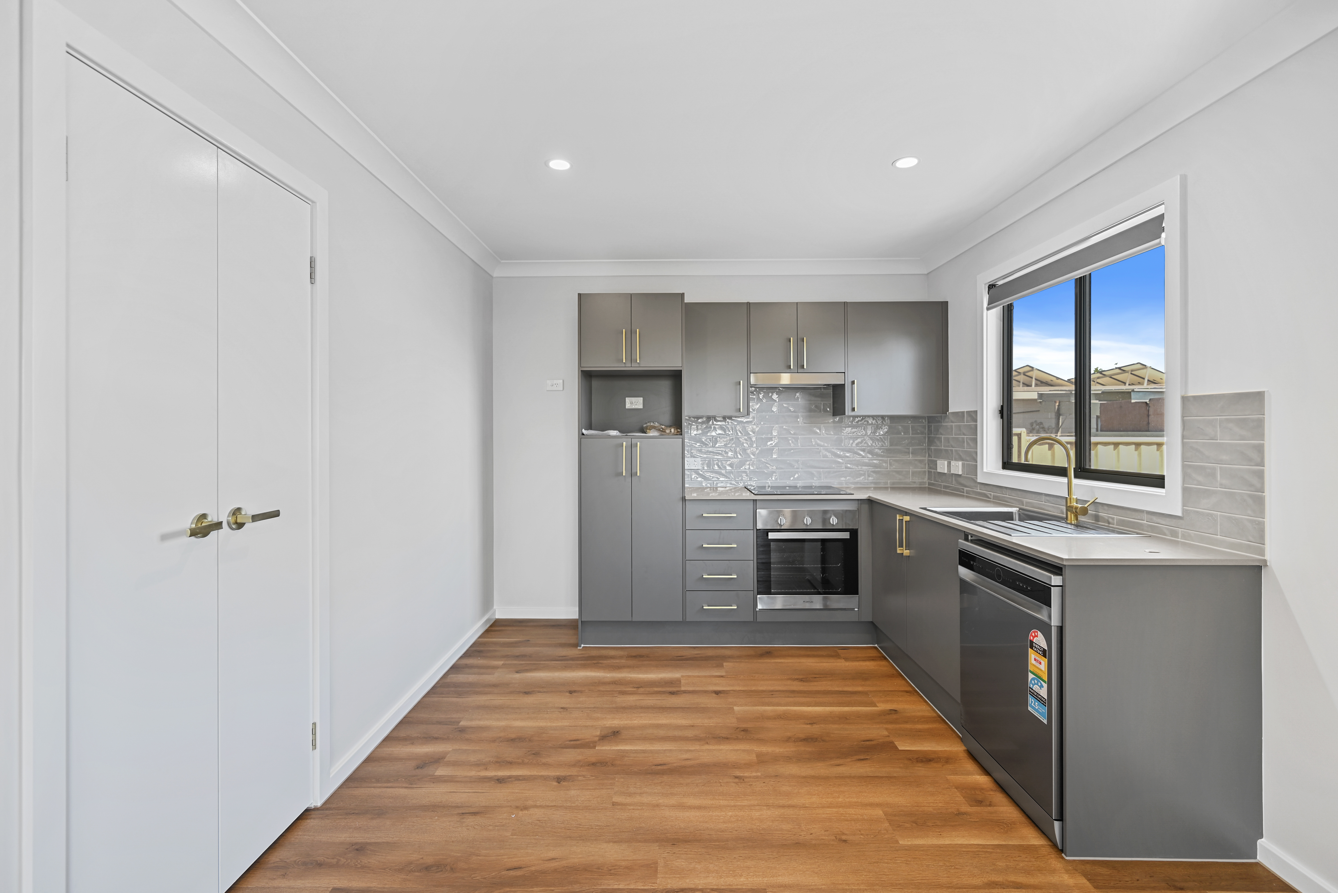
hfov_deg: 96.7
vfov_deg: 73.8
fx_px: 595
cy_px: 446
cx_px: 669
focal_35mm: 16
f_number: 4
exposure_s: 1/8
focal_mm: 16
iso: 100
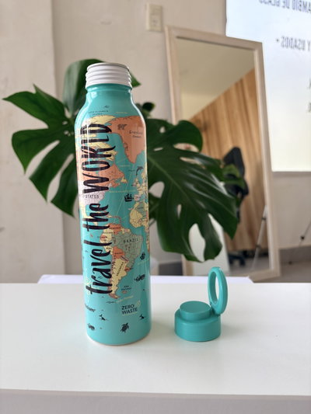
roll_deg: +0.5
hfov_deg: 53.1
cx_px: 156
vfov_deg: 67.3
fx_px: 311
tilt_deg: -6.7
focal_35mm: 26
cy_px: 207
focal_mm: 5.96
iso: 64
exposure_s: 1/268
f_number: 1.6
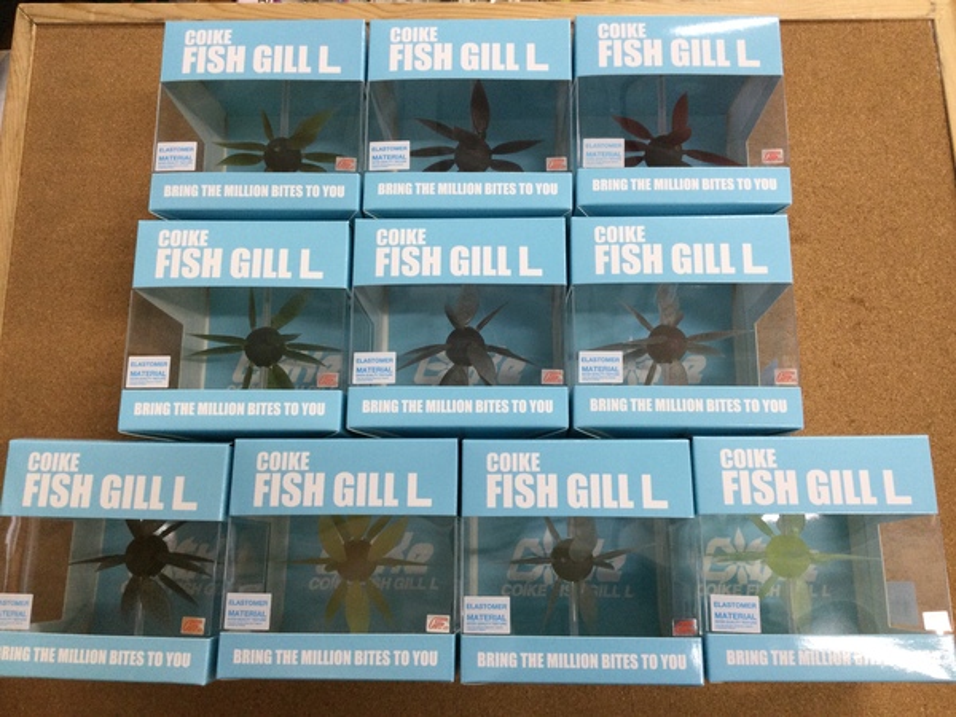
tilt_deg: -58.4
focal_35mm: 31
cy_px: 358
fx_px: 856
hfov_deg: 58.4
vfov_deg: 45.4
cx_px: 478
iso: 40
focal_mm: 3.3
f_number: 2.4
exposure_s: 1/30
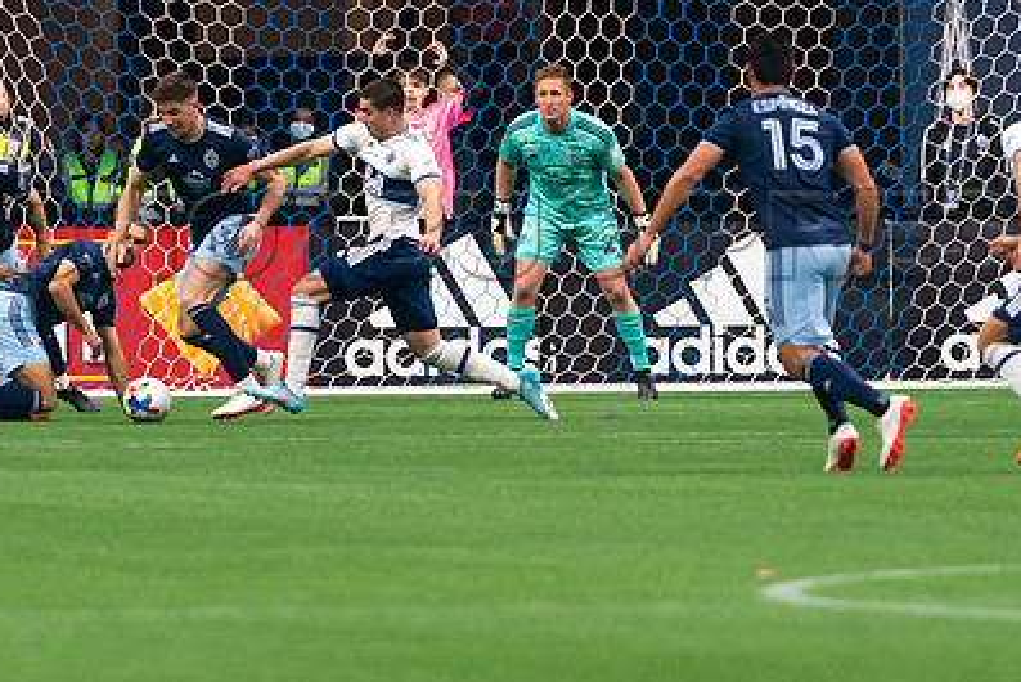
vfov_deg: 1.7
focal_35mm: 811
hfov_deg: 2.5
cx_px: 607
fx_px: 23008
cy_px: 265
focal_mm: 280
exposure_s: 1/800
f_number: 4
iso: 1000
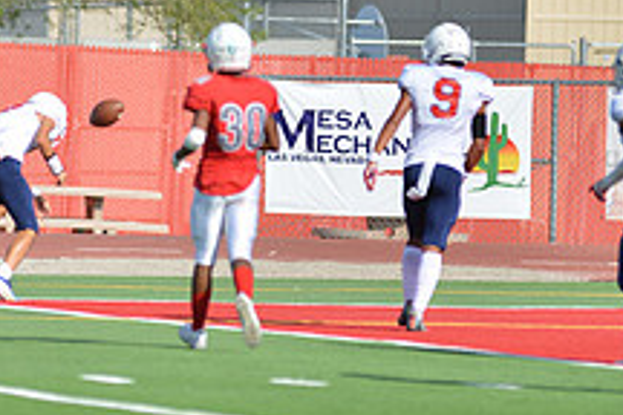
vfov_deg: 2.6
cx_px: 66
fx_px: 9310
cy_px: 174
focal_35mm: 538
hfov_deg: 3.8
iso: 100
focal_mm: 200
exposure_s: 1/1600
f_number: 2.8
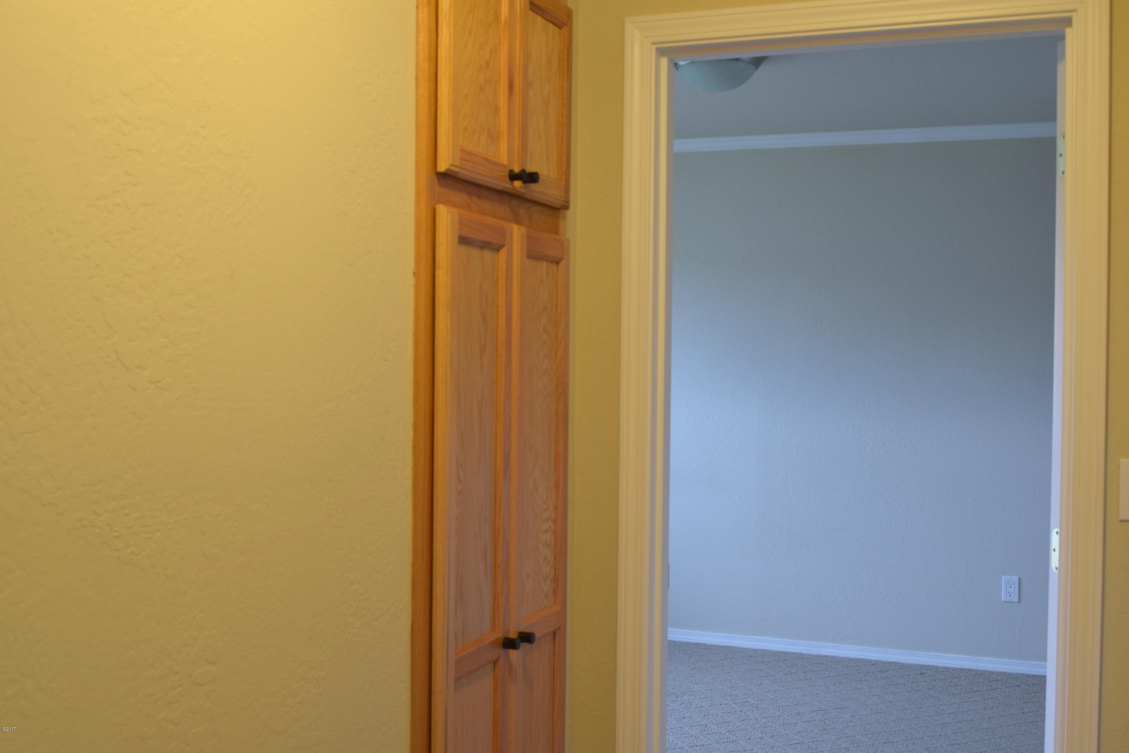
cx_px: 564
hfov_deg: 47.9
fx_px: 1270
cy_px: 376
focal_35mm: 40
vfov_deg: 33.0
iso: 200
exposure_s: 1/8
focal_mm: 27
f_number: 8
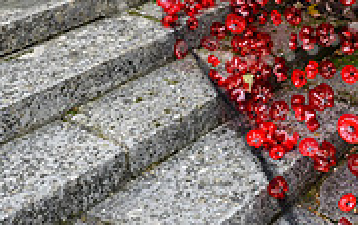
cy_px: -128
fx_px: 645
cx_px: 251
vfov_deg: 17.5
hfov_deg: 30.7
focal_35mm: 66
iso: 800
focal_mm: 17
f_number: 6.7
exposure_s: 1/350
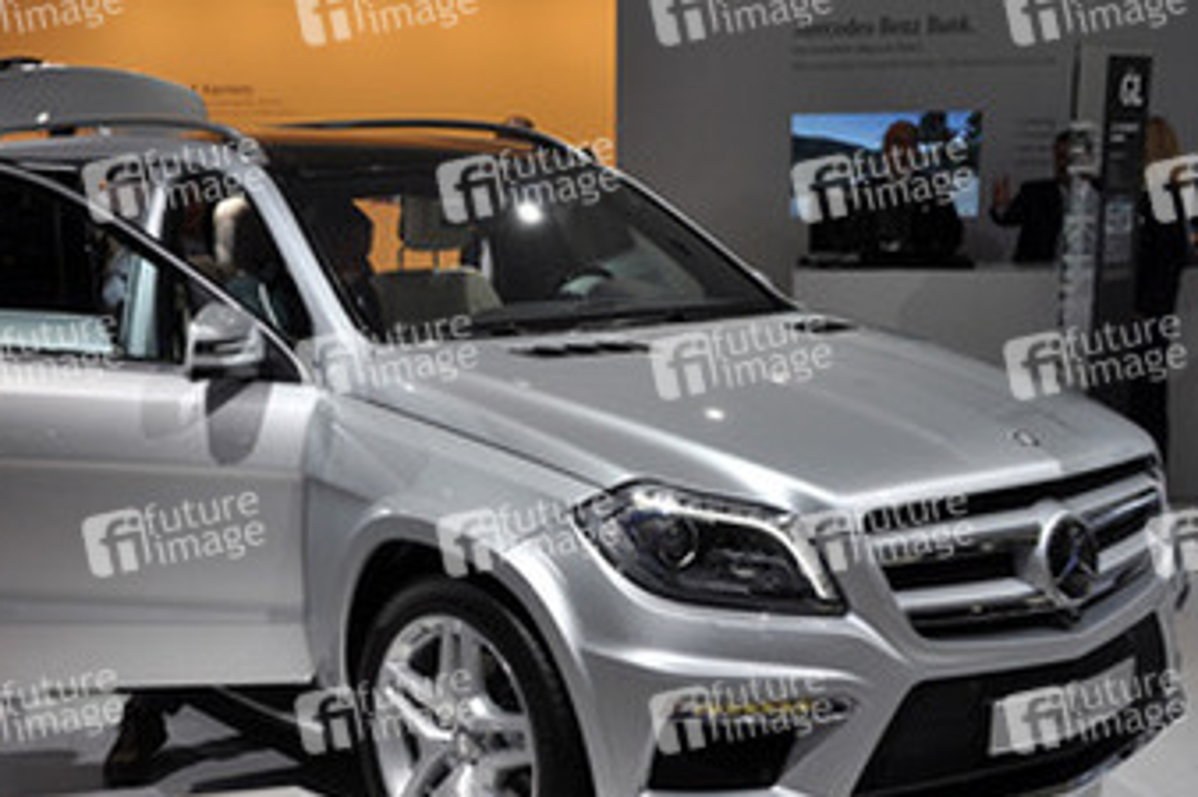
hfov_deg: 40.8
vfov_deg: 28.0
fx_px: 1596
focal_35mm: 48
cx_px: 434
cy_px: 446
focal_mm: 24
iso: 320
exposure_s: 1/125
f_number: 5.6
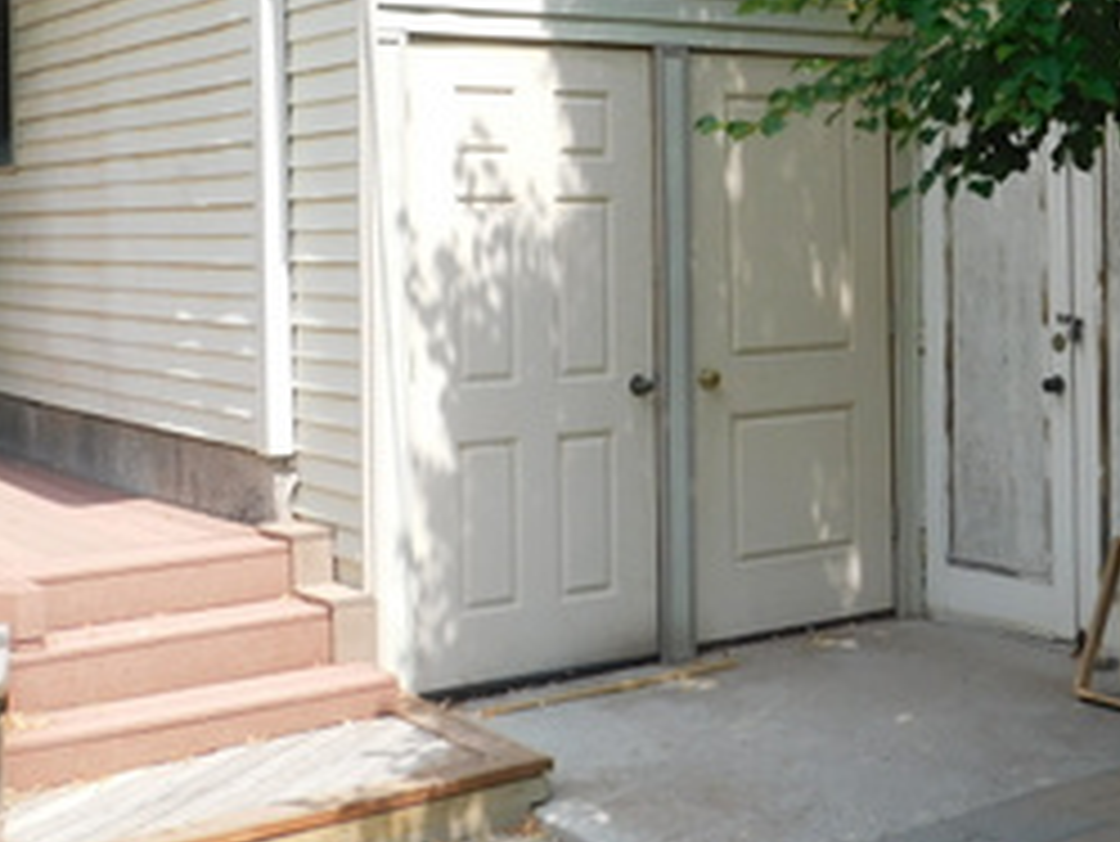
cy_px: 225
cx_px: 747
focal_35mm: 59
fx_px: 1910
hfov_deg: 32.4
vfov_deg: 24.6
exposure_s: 1/800
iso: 125
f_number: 3
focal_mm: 4
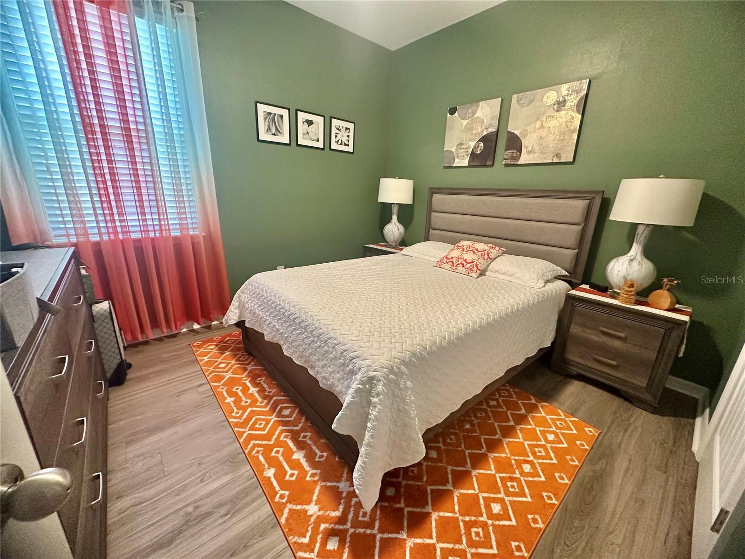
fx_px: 301
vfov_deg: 85.7
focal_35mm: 14
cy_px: 280
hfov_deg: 102.1
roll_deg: -2.4
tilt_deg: -15.9
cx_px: 372
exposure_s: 1/60
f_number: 2.2
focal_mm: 2.22
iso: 400
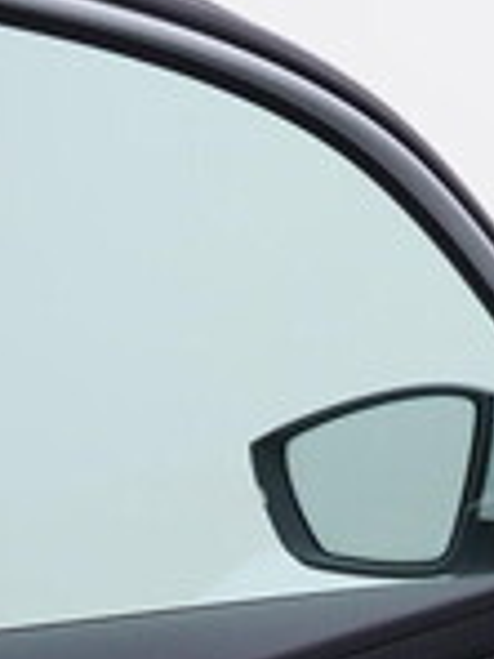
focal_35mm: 129
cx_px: 761
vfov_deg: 14.8
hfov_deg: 11.0
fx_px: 2455
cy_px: 781
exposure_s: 1/80
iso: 125
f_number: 4
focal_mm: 24
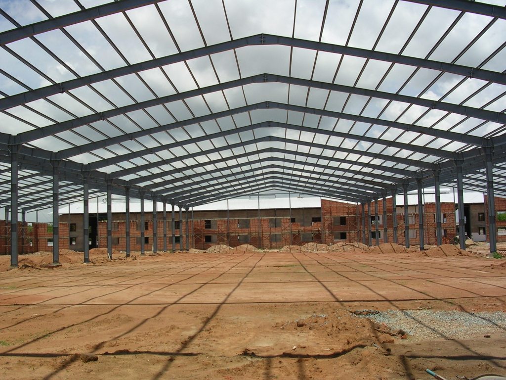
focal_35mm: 38
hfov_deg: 49.0
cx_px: 253
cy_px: 190
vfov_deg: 37.7
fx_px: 555
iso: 50
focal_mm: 5.8
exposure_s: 1/430
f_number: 5.6
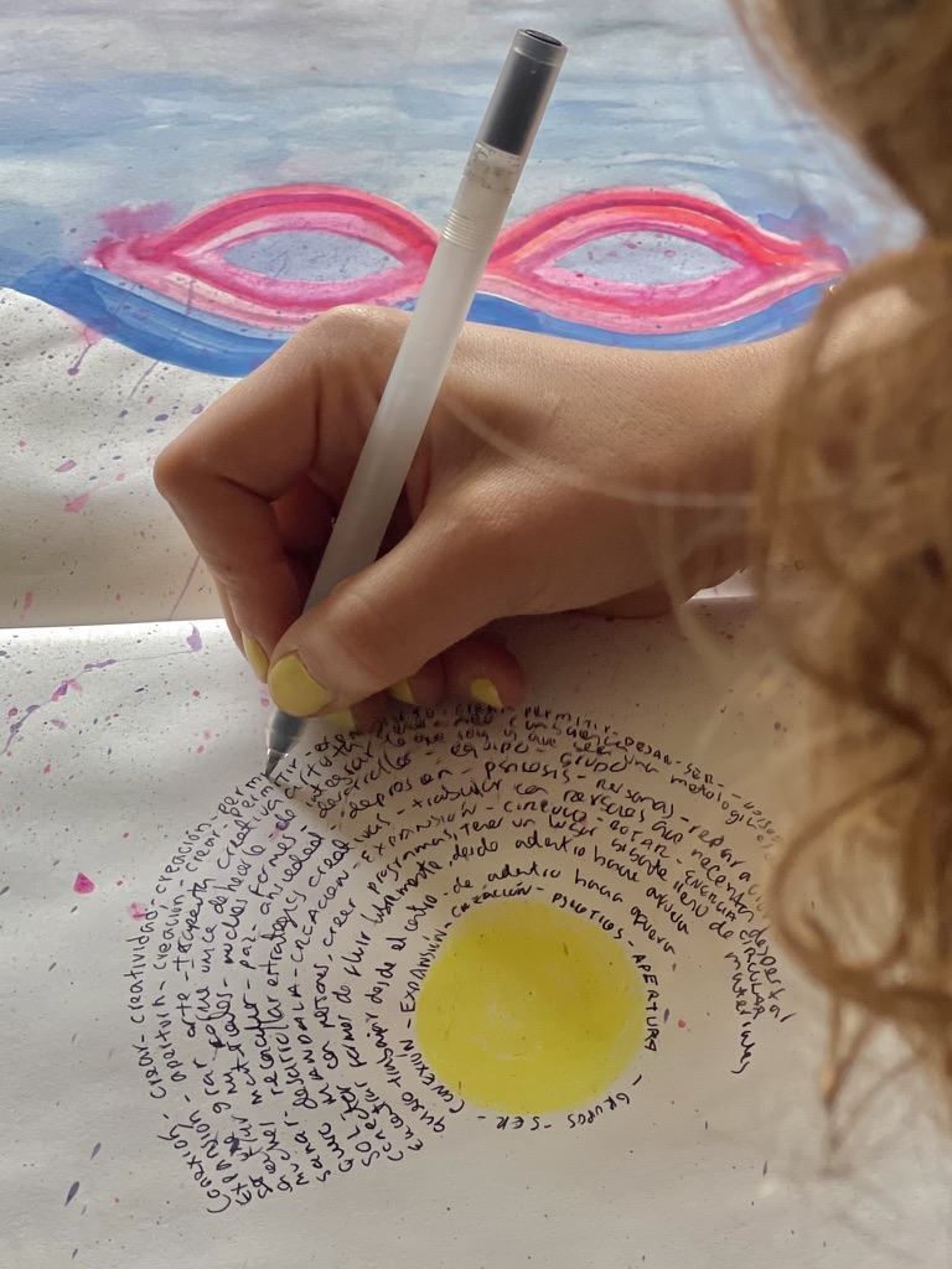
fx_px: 2347
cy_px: 634
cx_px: 476
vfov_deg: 30.3
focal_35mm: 64
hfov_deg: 22.9
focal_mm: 7.5
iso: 80
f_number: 2.2
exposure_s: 1/121
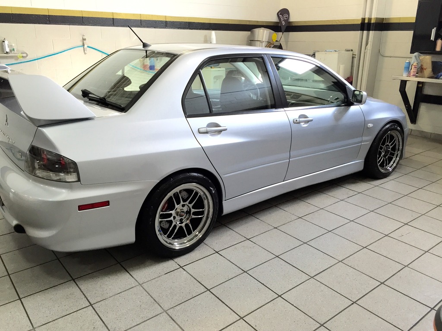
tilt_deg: -16.7
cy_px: 166
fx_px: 370
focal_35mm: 29
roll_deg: -0.9
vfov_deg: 48.2
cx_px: 221
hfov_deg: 61.7
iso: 32
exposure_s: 1/40
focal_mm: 4.15
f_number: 2.2
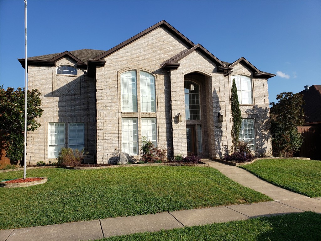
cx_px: 160
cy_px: 120
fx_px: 241
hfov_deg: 67.3
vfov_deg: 53.1
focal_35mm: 26
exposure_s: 1/1488
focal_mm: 4.3
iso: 50
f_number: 2.4
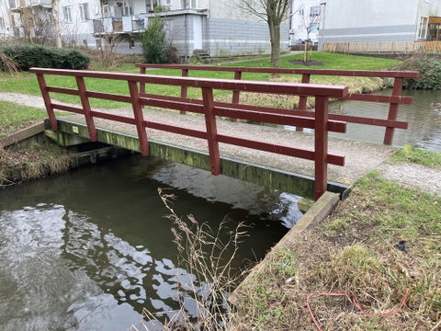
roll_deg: +0.2
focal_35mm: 28
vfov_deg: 49.7
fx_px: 357
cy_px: 166
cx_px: 220
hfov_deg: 63.4
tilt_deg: -17.4
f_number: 1.8
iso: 40
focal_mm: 3.99
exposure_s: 1/121
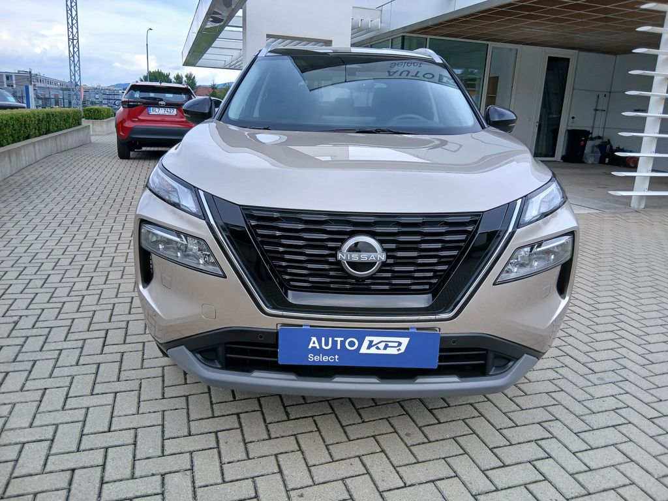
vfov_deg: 53.1
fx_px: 502
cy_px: 250
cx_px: 334
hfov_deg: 67.3
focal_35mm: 26
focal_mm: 3.98
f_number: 1.8
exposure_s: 1/219
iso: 20
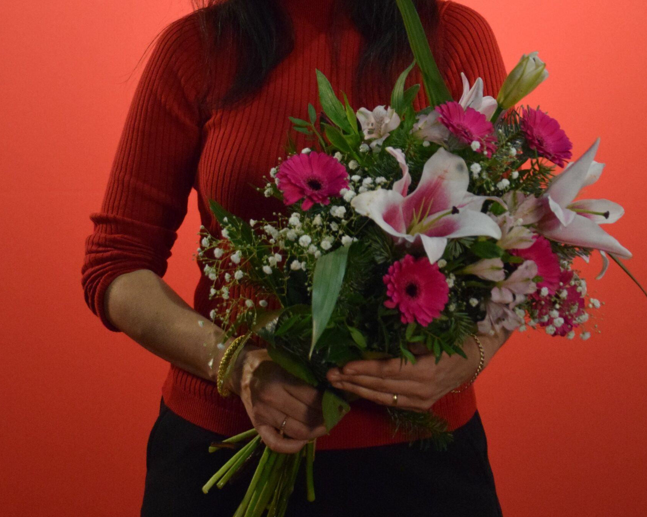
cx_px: 323
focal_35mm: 85
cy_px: 116
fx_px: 1628
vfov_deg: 17.9
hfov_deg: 22.5
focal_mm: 40
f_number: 4.2
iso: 3200
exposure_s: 1/320
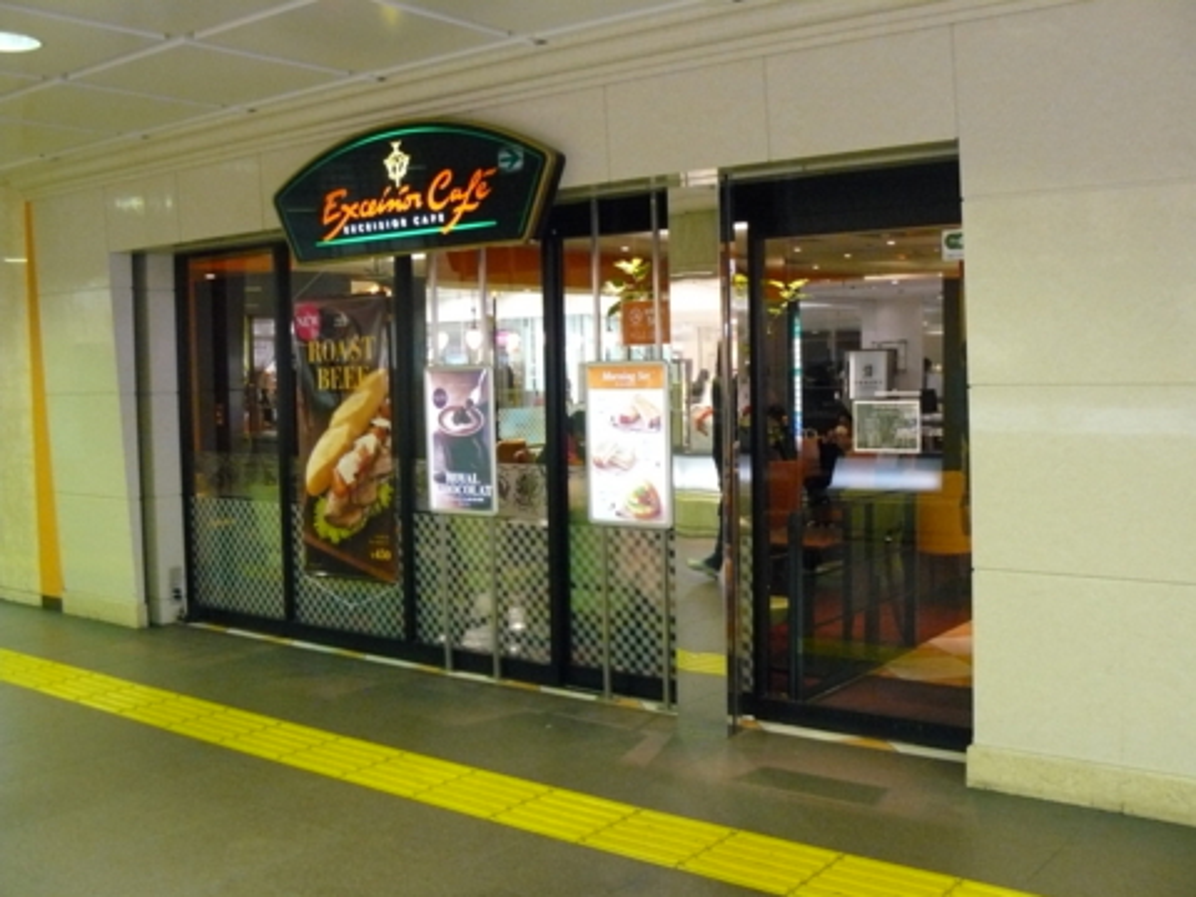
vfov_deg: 39.7
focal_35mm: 36
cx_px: 598
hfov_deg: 51.4
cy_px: 448
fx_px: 1244
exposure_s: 1/60
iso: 400
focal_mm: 6
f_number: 2.8
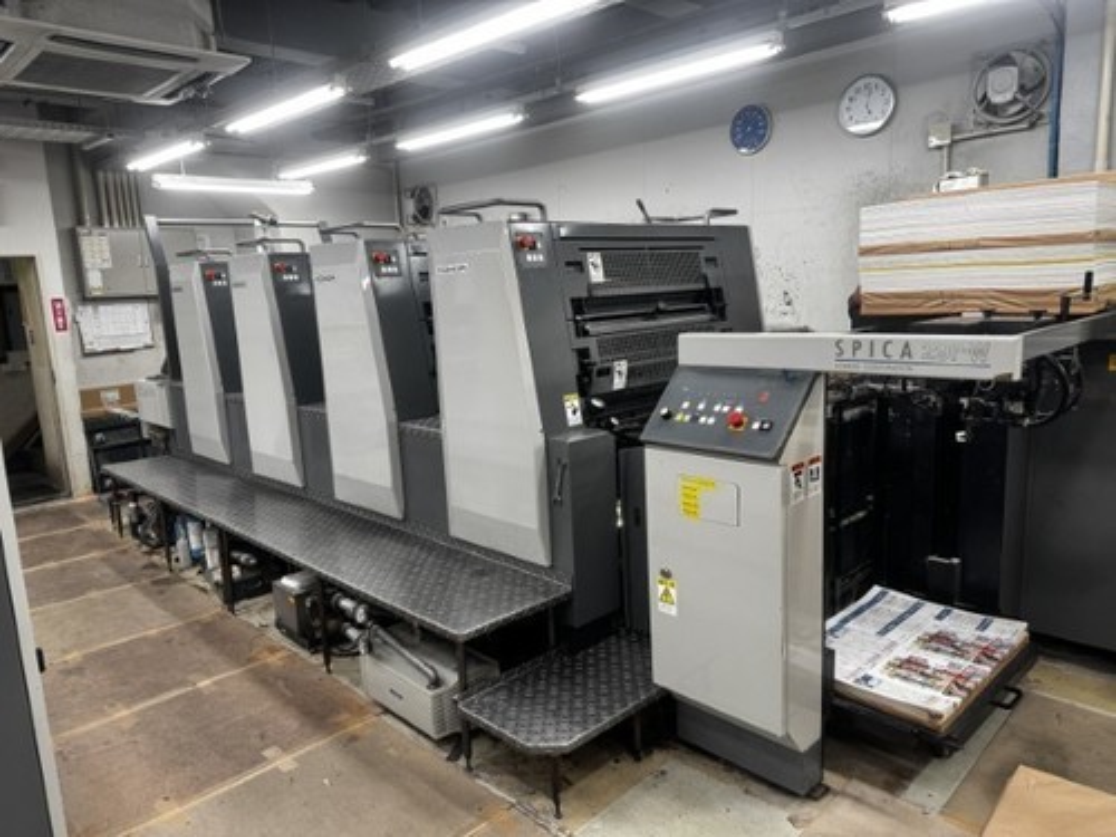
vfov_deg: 56.8
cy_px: 418
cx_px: 558
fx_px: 774
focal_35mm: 24
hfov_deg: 71.6
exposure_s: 1/100
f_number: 1.78
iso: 125
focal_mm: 6.76
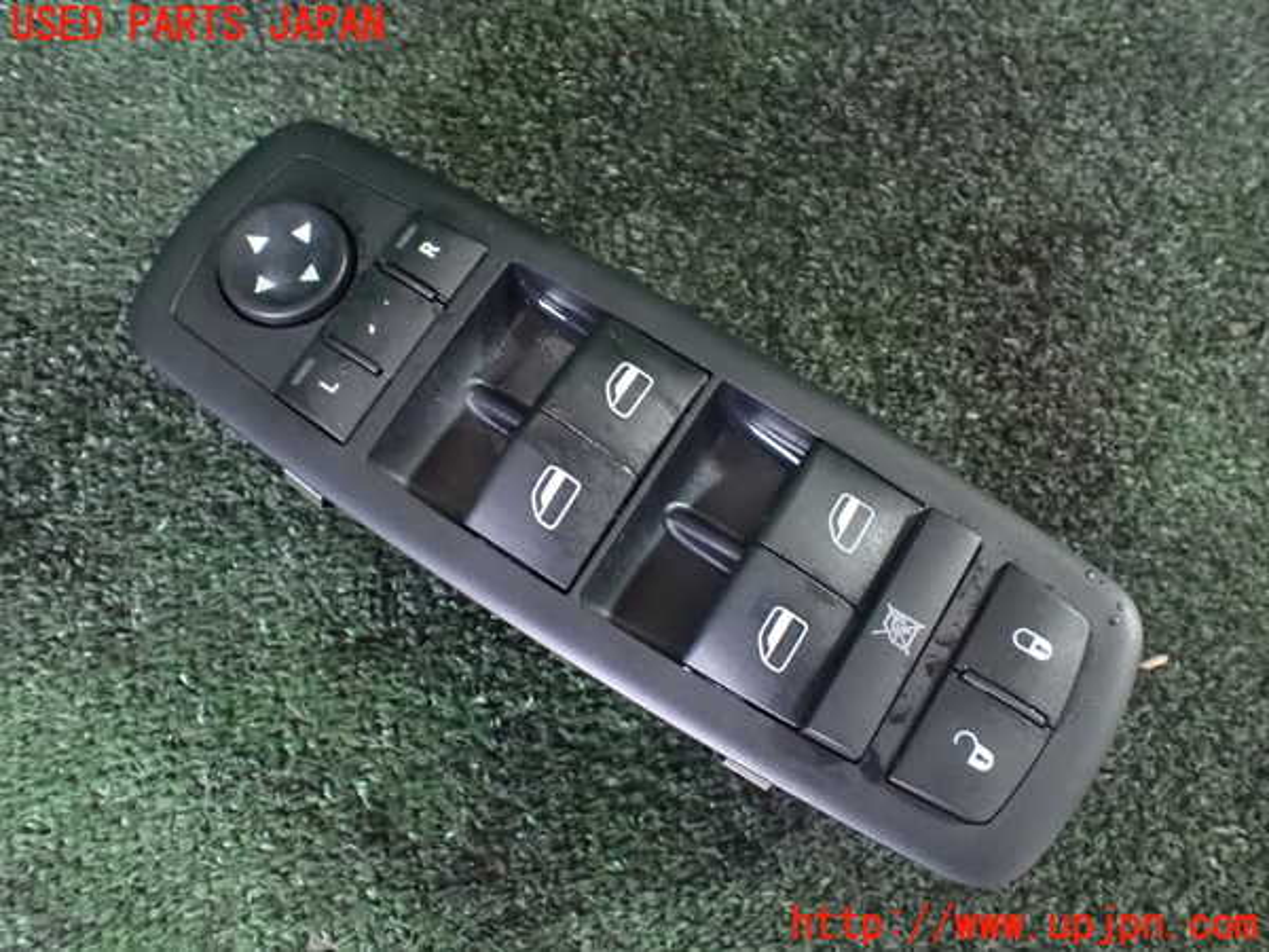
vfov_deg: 46.8
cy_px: 476
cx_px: 634
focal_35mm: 30
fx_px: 1100
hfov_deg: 60.0
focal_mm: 5.4
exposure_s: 1/30
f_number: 2.3
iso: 1600
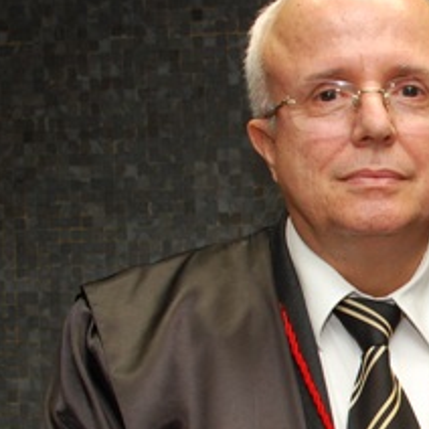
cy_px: 347
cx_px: 605
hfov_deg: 13.8
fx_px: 1683
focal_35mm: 120
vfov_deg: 14.4
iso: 400
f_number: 4
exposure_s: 1/60
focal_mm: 26
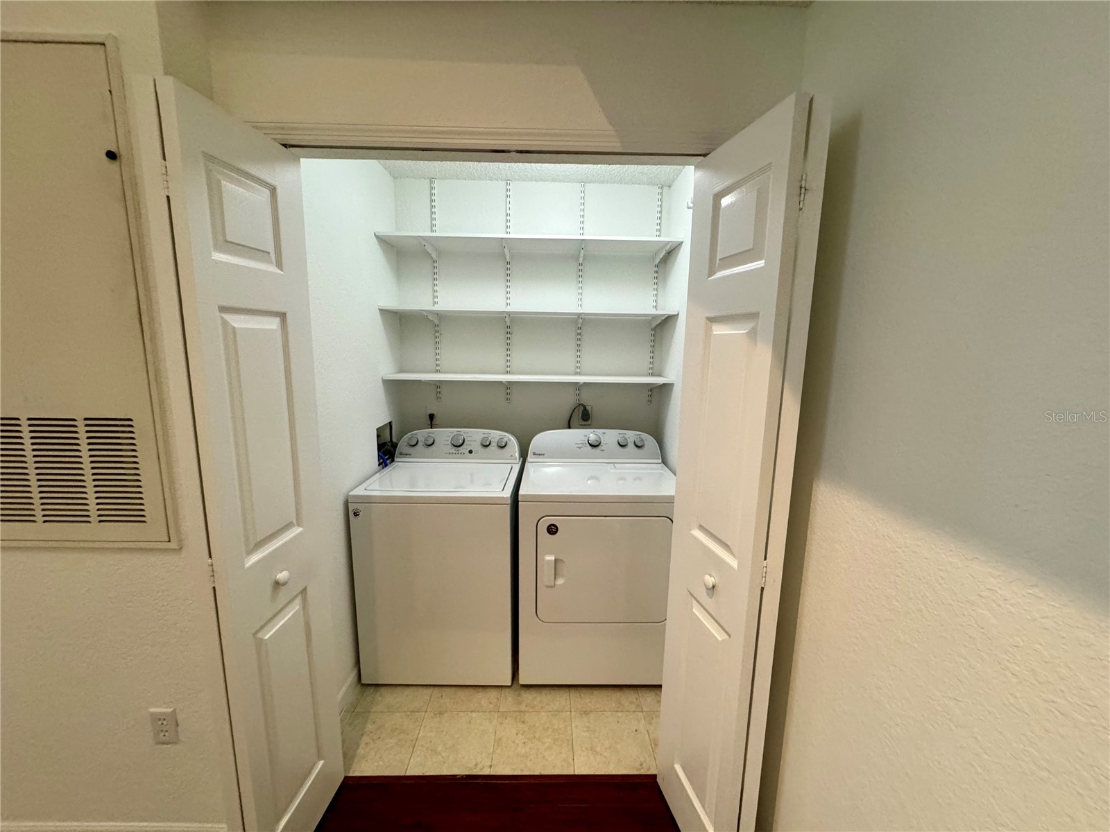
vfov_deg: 85.7
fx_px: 449
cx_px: 555
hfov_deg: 102.1
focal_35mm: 14
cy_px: 416
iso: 250
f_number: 2.2
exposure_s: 1/120
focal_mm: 2.22
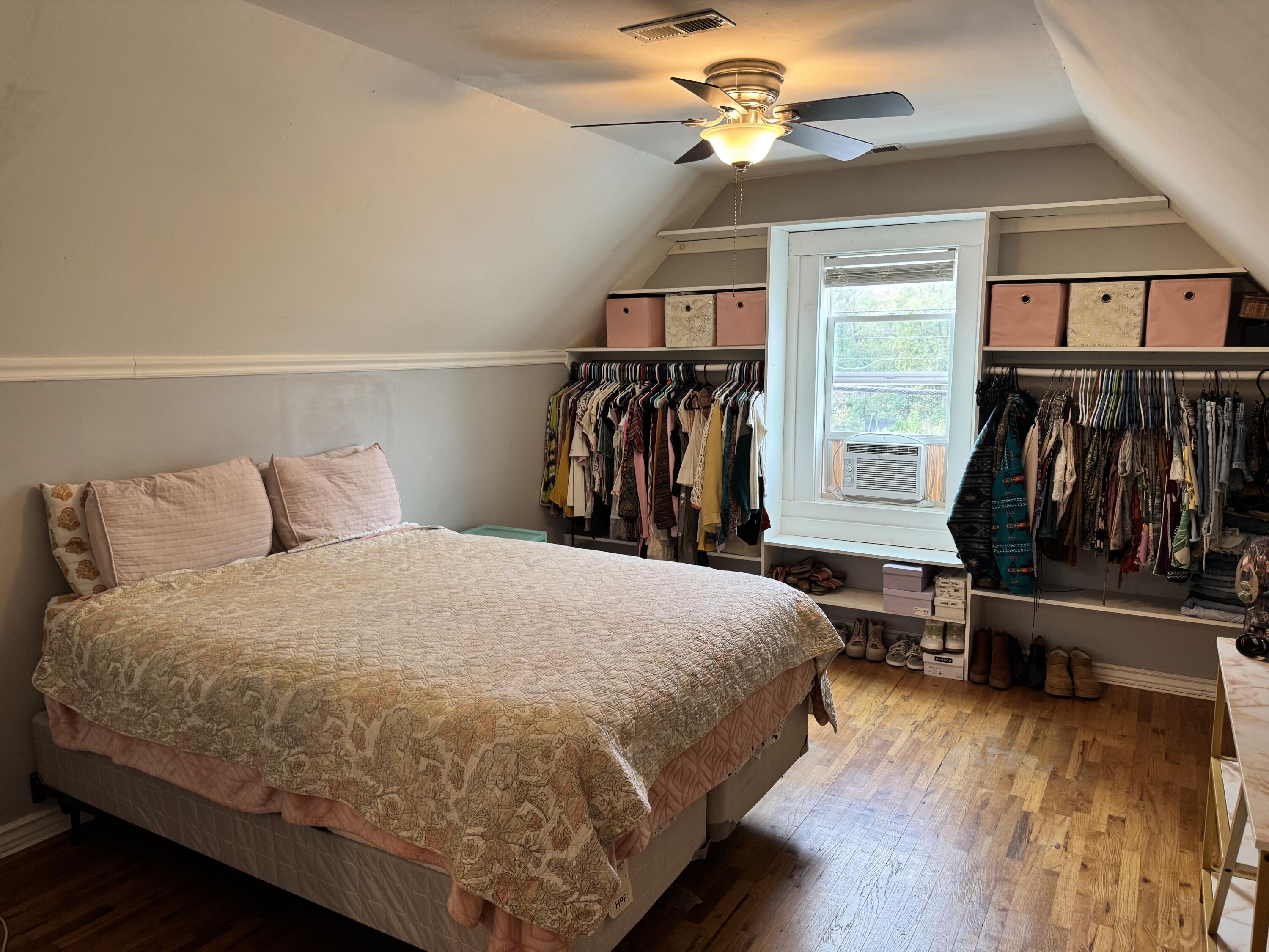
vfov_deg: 56.8
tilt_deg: -7.7
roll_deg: +0.5
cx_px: 634
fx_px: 880
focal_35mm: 24
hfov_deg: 71.6
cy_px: 476
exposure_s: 1/60
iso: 160
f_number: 1.78
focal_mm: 6.76
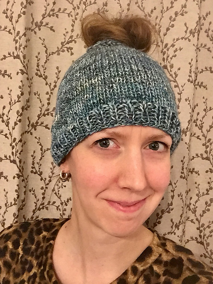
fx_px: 254
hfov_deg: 45.4
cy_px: 142
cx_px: 106
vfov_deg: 58.4
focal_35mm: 31
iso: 320
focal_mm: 2.65
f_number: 2.2
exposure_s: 1/24
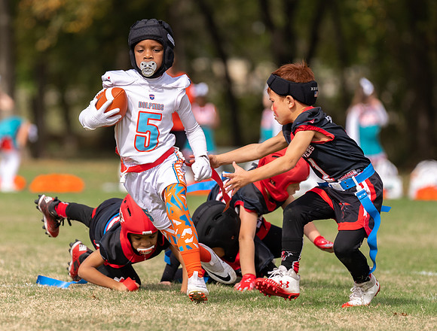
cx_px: 114
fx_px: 5555
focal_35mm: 438
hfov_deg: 4.5
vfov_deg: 3.4
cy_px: 184
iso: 100
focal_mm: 200
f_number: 2.8
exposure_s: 1/2000
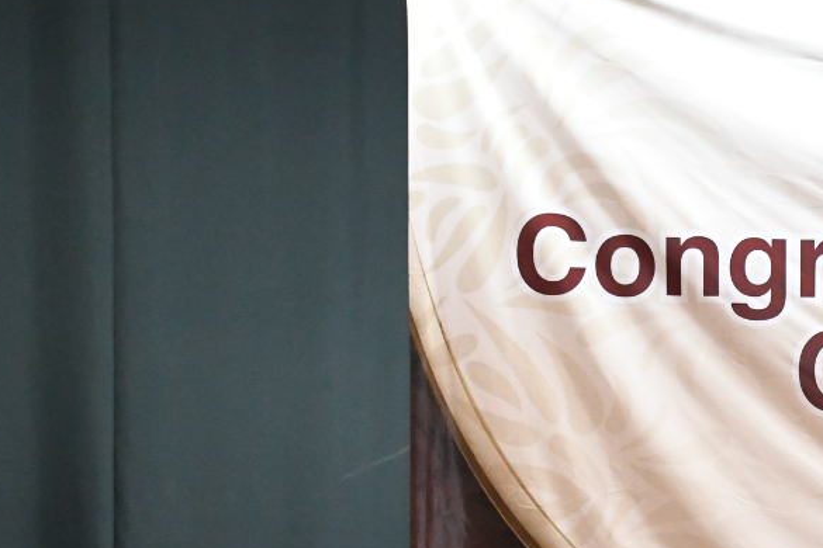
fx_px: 3292
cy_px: 606
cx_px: 1028
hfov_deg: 13.8
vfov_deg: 9.4
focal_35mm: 144
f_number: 5.6
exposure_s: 1/100
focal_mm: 35
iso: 6400
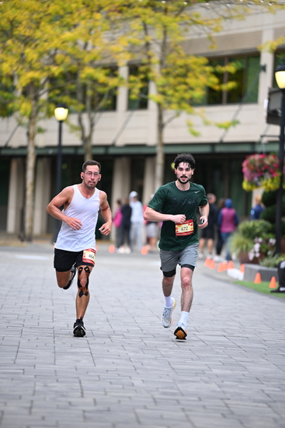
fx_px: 2373
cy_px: 214
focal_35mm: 200
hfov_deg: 6.9
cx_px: 142
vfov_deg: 10.3
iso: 1000
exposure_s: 1/1600
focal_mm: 200
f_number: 2.8
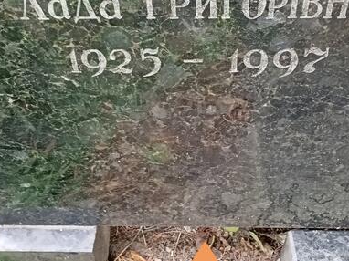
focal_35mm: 44
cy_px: 52
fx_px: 443
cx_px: 184
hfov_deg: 43.0
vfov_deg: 32.0
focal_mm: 4.05
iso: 411
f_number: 1.8
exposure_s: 1/33.3
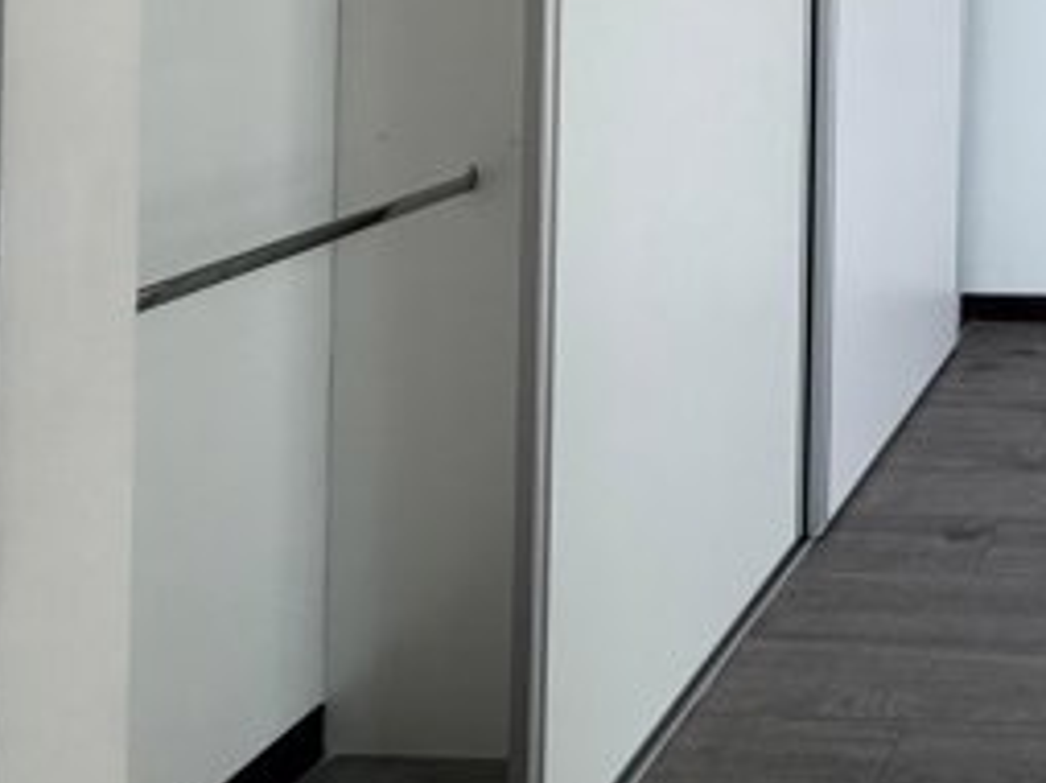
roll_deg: -0.5
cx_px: 1283
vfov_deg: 33.4
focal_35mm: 35
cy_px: -148
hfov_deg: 37.9
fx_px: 1057
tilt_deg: +1.0
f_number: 2.2
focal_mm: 2.22
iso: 100
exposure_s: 1/120
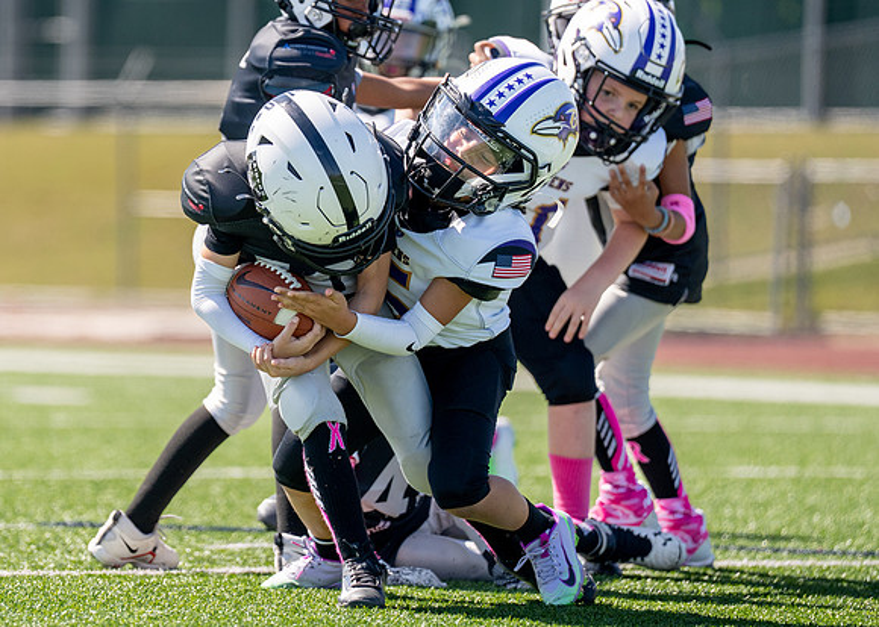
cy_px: 208
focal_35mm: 337
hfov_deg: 6.0
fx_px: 8416
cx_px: 203
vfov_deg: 4.3
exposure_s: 1/3200
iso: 200
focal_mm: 200
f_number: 2.8
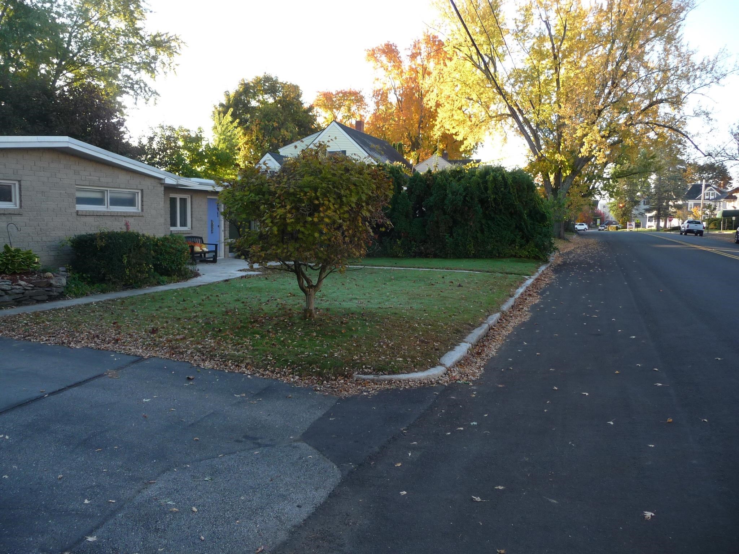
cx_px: 370
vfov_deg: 49.7
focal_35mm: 28
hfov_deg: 63.4
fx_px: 598
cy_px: 277
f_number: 3.3
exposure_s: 1/100
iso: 100
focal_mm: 4.7
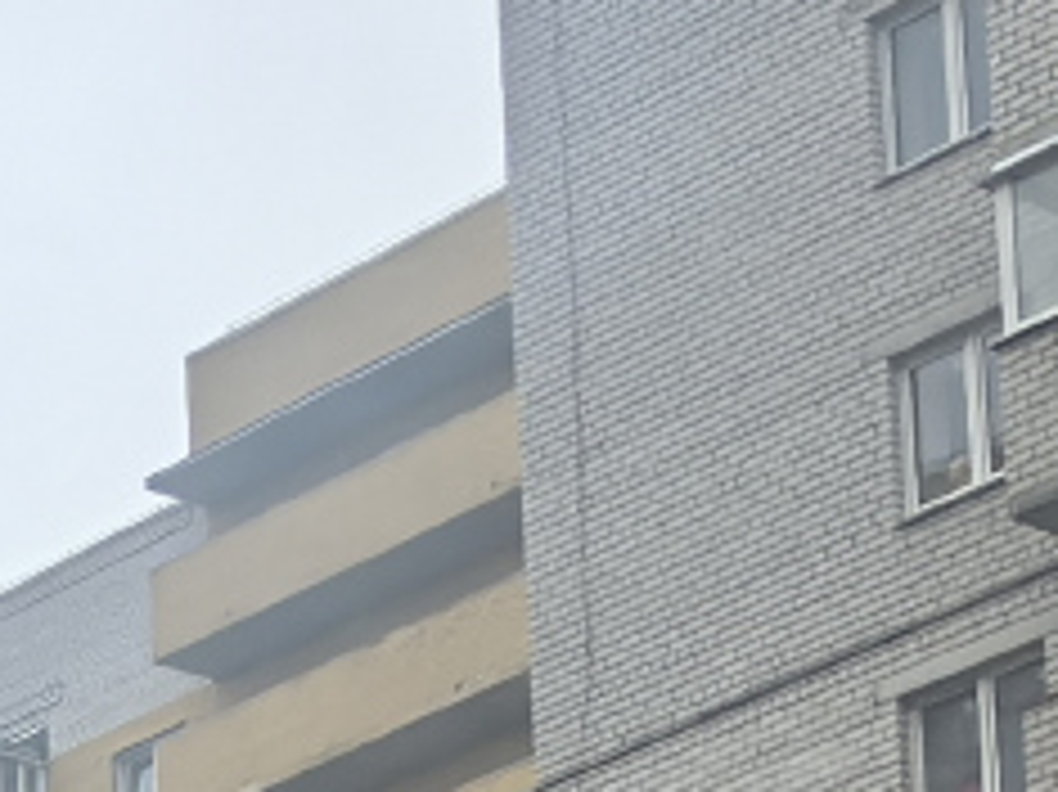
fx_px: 6934
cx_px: -1063
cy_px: 1811
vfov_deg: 6.3
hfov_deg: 8.3
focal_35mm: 227
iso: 320
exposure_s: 1/4975
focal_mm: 6.98
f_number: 2
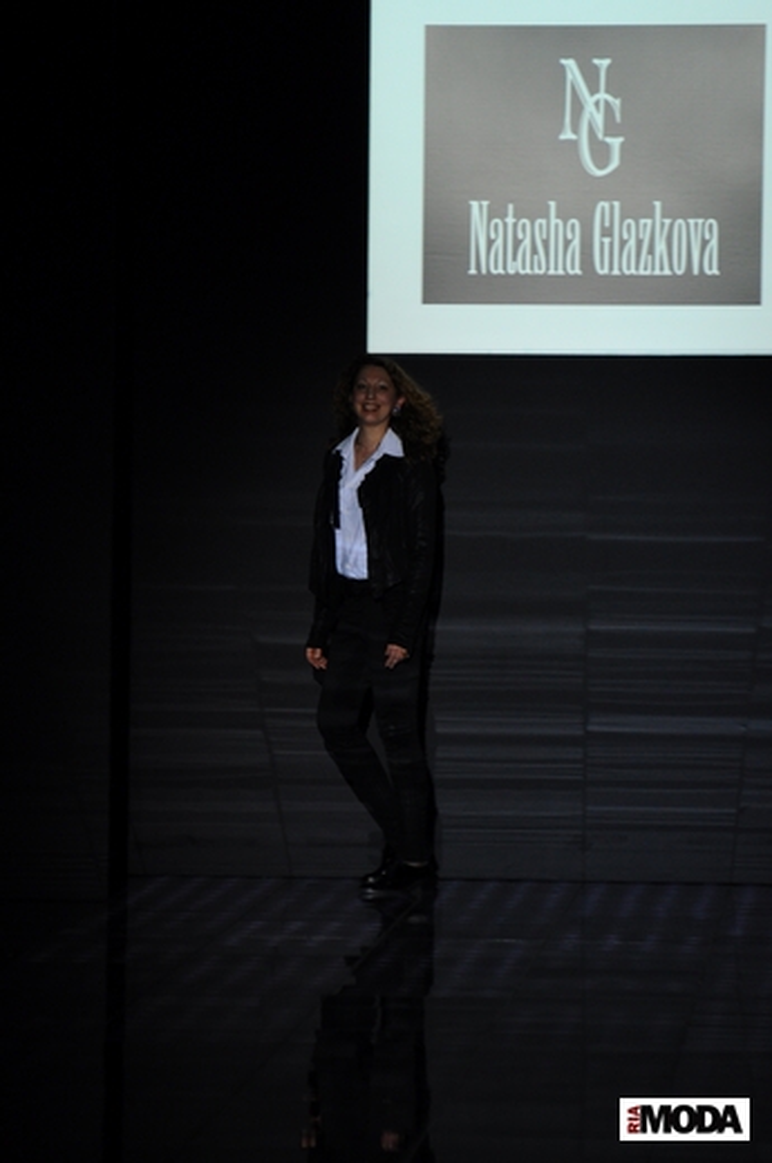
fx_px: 9682
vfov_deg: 6.9
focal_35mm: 300
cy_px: 582
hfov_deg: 4.6
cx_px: 386
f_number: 4
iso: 800
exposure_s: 1/160
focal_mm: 200
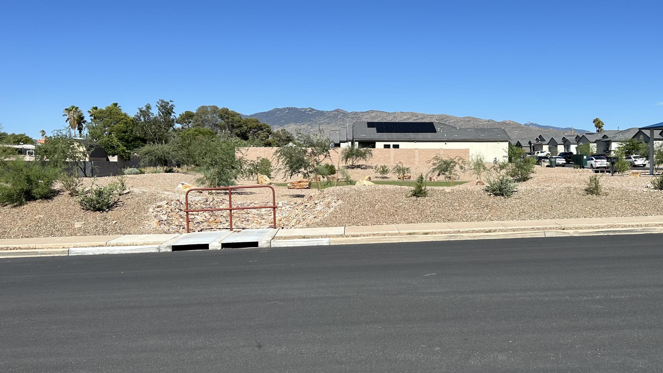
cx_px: 367
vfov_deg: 32.0
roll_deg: +0.0
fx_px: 650
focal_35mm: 37
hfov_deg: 53.9
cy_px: 181
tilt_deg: -0.1
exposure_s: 1/5882
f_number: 1.5
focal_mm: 5.7
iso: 50
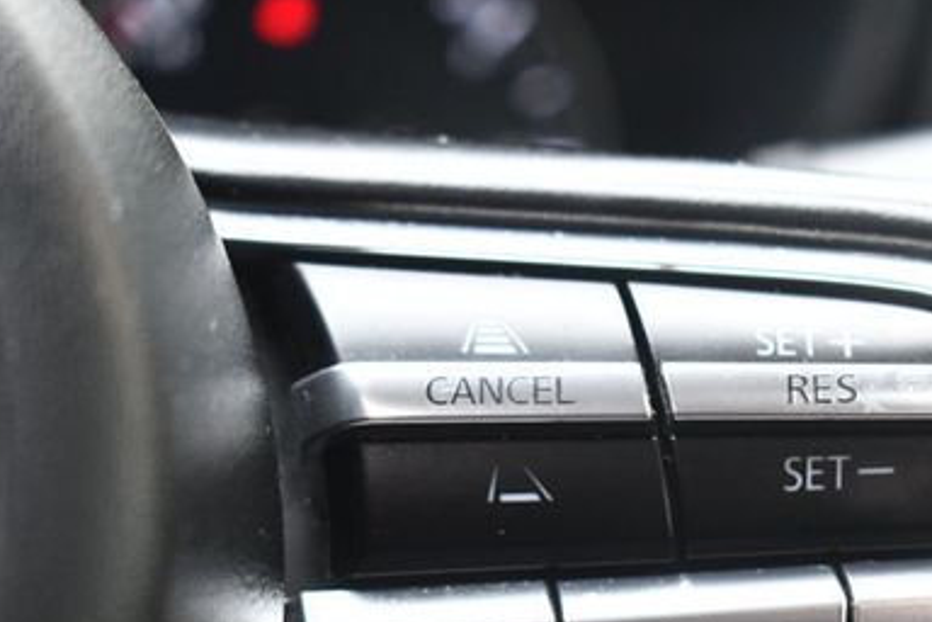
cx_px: 660
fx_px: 2459
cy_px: 510
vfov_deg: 14.3
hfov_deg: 21.3
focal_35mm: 95
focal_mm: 38
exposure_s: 1/125
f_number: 4.8
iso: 1100
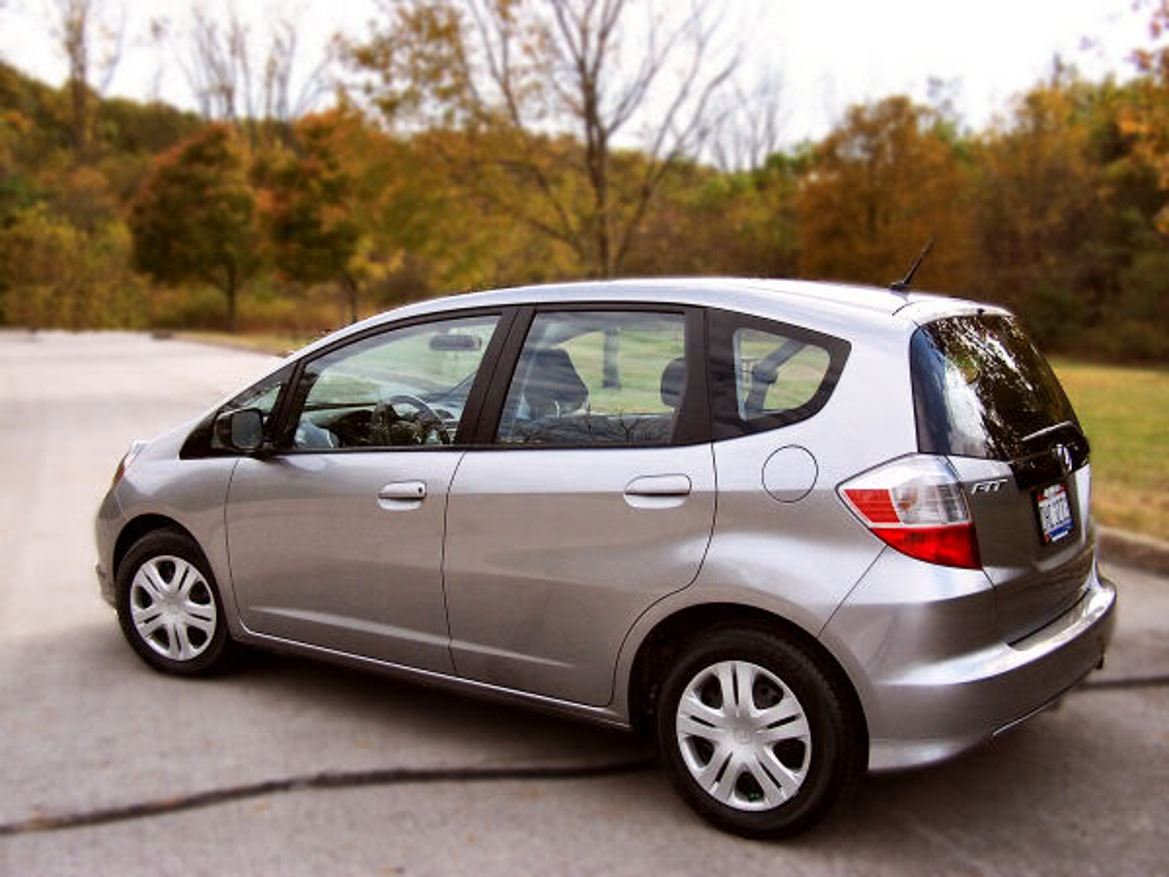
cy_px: 438
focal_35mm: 38
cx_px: 584
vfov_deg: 37.7
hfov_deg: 49.0
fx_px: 1283
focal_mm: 6.3
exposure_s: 1/500
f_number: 2.8
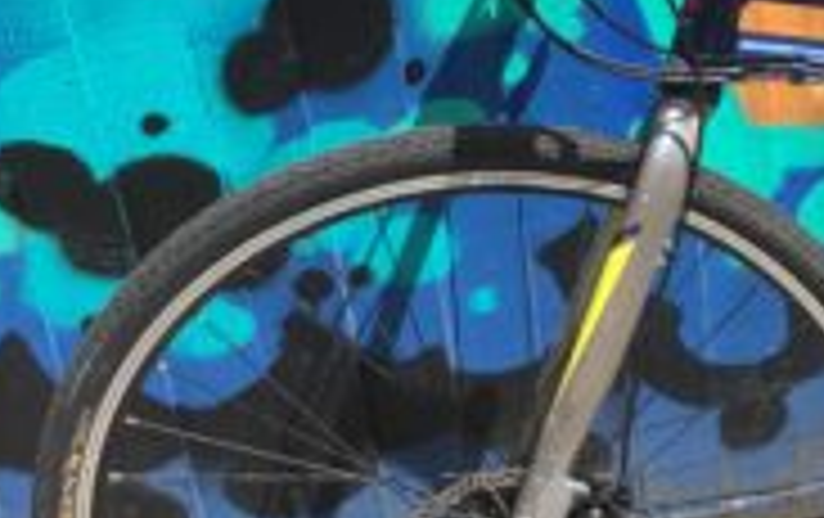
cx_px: 1009
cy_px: 216
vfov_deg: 15.2
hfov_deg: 22.1
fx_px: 1934
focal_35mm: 86
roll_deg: -2.6
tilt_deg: -28.8
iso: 25
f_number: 2.4
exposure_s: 1/947
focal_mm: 3.3
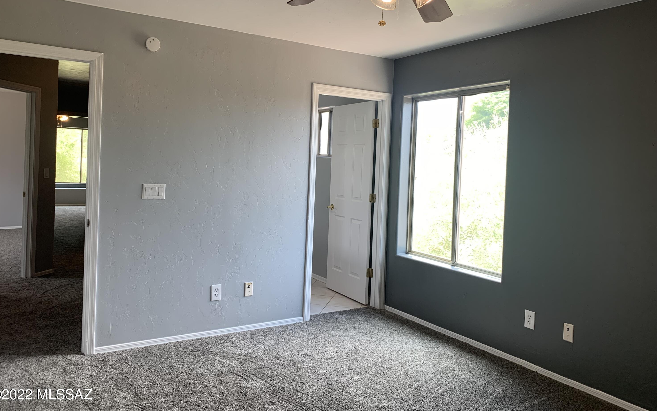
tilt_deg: -2.6
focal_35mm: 28
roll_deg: -1.4
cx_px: 324
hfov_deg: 66.5
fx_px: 501
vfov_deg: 44.3
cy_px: 167
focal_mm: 4.25
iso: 32
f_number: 1.8
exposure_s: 1/120
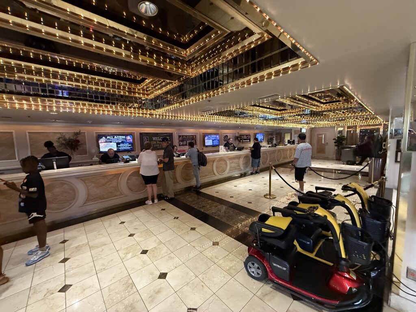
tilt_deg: -4.6
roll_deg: +1.8
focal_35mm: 14
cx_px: 208
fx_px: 168
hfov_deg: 102.1
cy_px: 156
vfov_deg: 85.7
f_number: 2.2
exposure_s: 1/60
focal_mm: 2.22
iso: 800
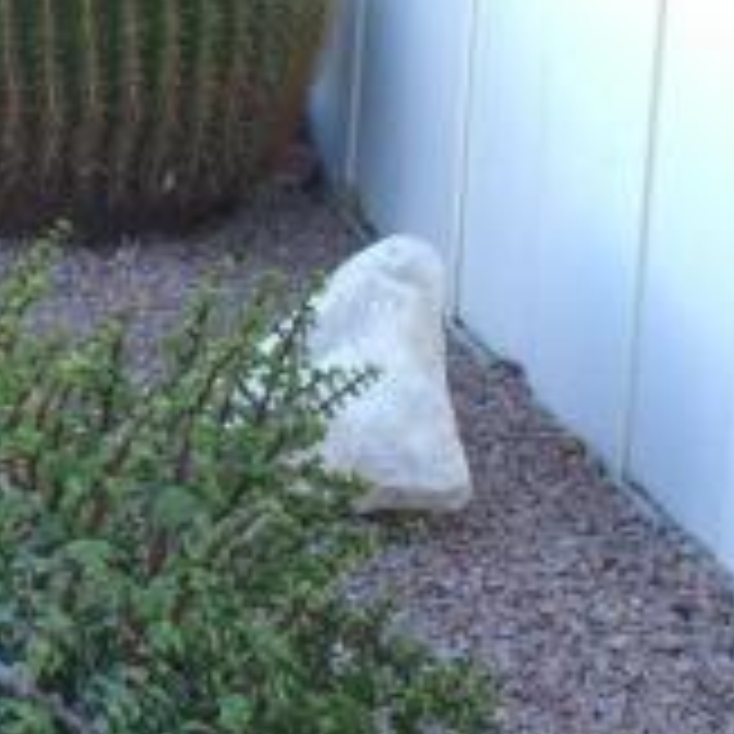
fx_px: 2903
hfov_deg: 13.9
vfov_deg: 14.4
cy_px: 194
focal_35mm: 121
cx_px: -180
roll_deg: -0.8
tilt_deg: -14.8
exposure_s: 1/123
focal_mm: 4.15
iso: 32
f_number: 2.2
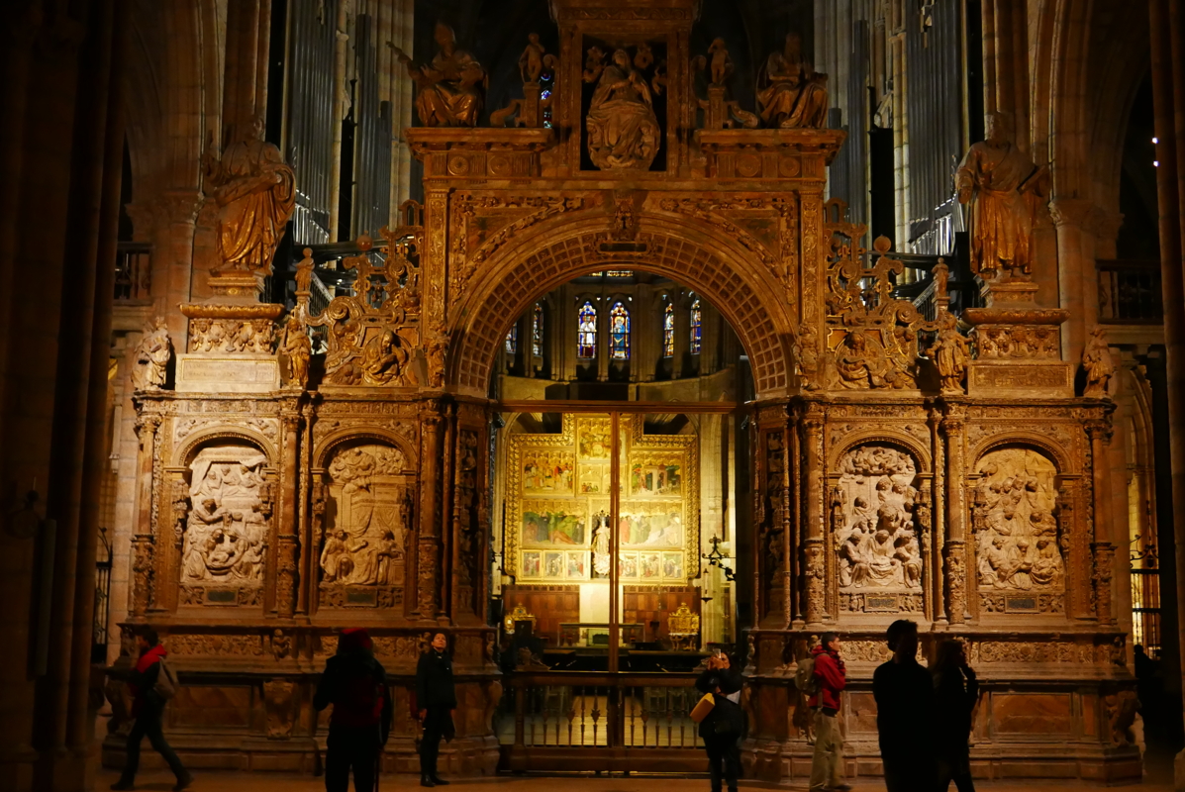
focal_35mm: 49
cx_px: 592
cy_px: 396
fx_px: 1614
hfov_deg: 40.3
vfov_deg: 27.6
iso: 3200
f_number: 2.7
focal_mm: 22
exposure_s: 1/50
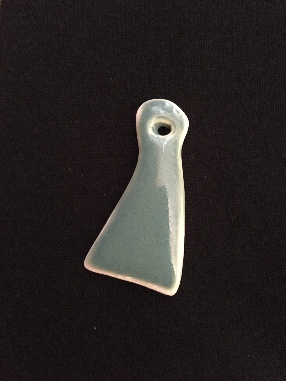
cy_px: 190
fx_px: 319
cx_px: 143
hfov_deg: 48.2
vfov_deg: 61.7
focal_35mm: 29
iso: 2000
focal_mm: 4.15
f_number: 2.2
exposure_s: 1/17
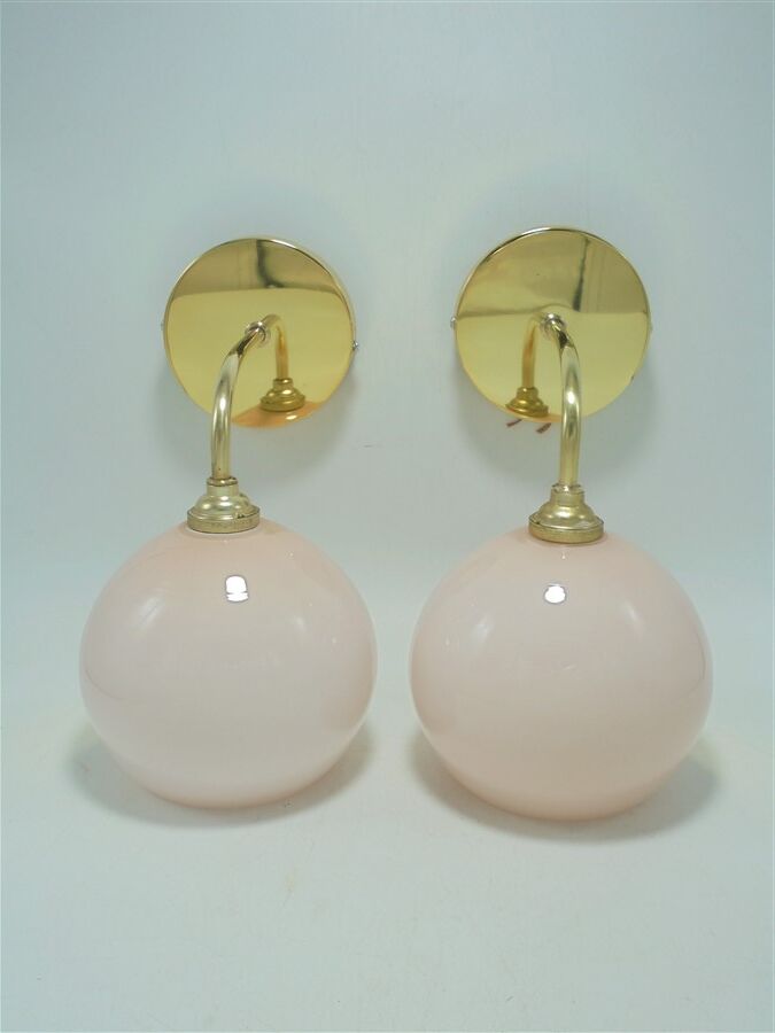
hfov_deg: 41.8
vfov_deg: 54.0
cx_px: 388
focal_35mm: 34
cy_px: 516
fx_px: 1015
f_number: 4
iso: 100
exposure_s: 1/100
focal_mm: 6.1
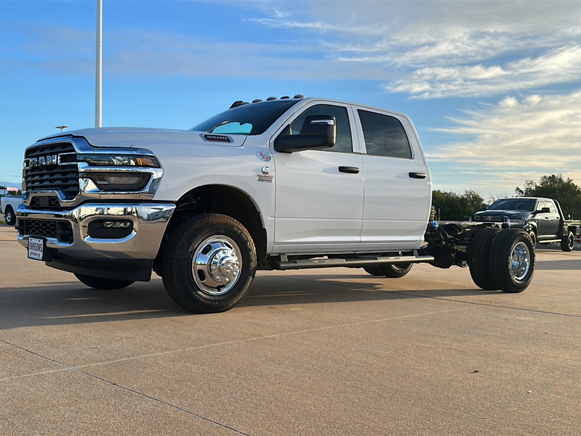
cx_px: 290
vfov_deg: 46.8
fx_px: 504
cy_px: 218
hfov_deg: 60.0
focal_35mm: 30
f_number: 1.78
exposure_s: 1/1852
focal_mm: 6.86
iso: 80
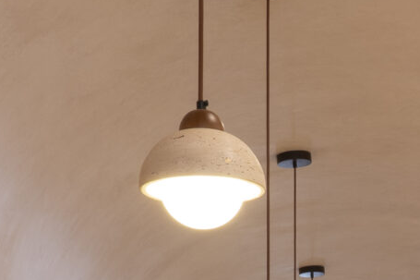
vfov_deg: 9.1
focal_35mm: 135
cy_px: 687
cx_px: 432
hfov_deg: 14.9
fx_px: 1574
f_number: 18
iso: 100
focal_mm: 24
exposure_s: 2.5
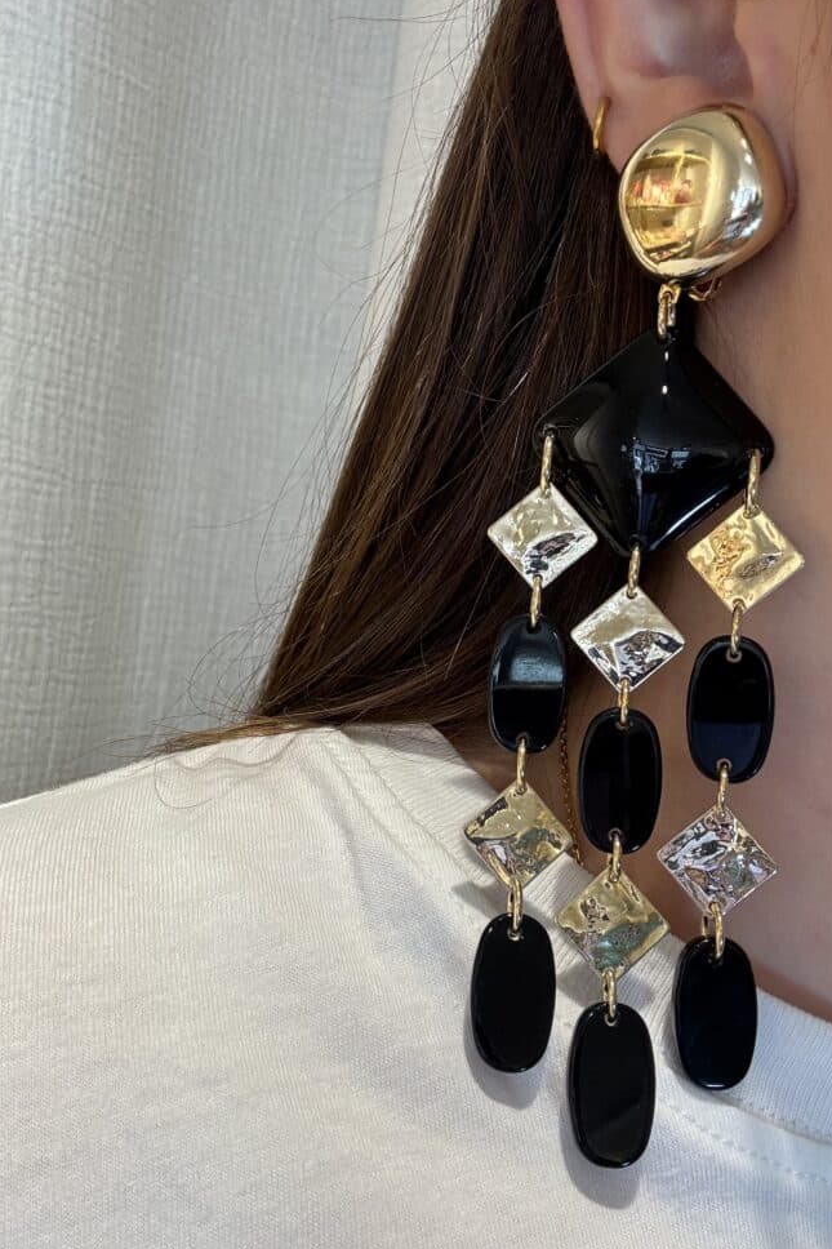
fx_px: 1144
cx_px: 423
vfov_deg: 57.2
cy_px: 613
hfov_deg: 40.0
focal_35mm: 33
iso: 50
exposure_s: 1/50
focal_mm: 2.69
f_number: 1.9
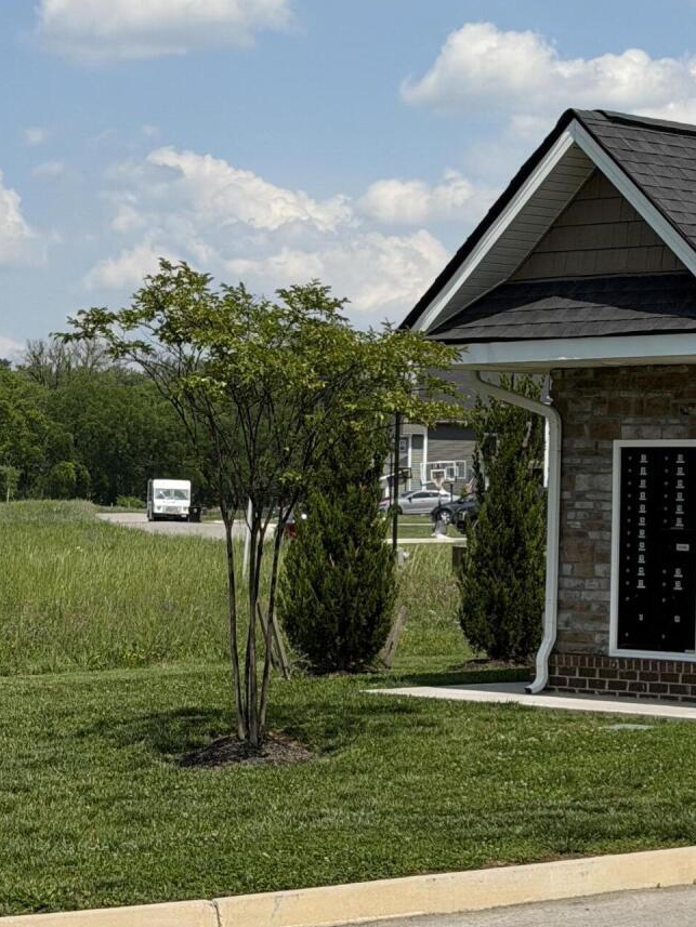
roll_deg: -1.7
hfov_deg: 13.0
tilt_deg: +1.9
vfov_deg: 17.6
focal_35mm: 112
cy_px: 398
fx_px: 3002
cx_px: 773
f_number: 1.78
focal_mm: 6.76
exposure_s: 1/7874
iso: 64
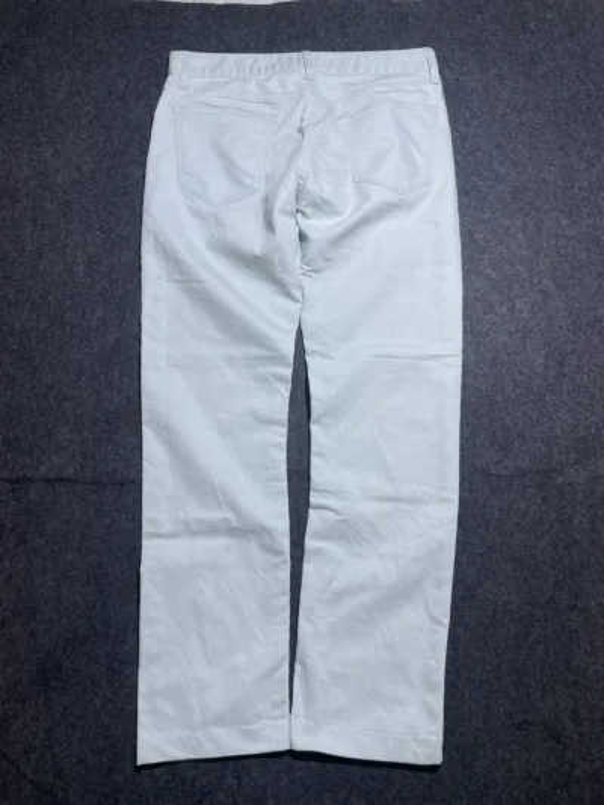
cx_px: 302
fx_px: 605
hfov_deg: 53.1
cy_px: 402
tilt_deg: -53.8
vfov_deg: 67.3
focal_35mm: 26
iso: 40
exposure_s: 1/100
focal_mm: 4.2
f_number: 1.6
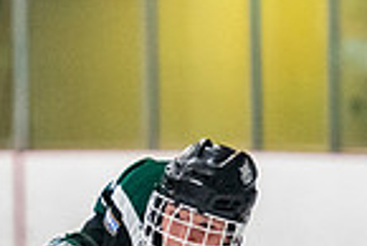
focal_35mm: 971
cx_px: 74
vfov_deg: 1.4
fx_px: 9909
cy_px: 417
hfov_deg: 2.1
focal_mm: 145
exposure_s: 1/640
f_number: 3.2
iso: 3200
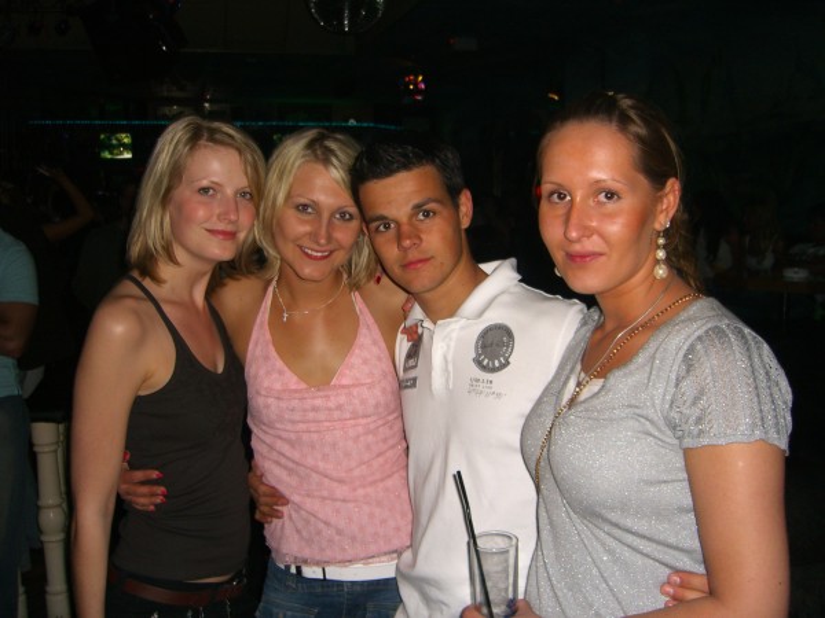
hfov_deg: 49.0
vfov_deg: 37.7
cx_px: 412
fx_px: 906
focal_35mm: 38
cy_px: 309
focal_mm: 7.9
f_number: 2.8
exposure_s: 1/60
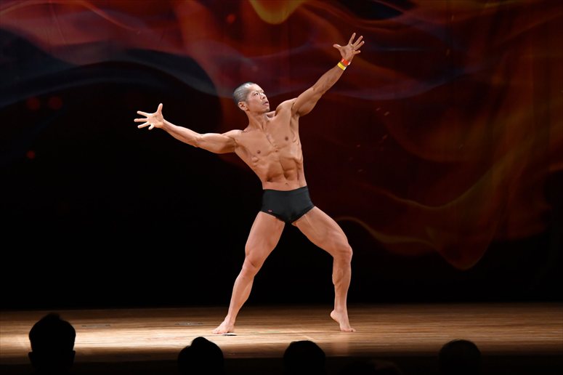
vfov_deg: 6.3
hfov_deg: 9.5
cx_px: 282
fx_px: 3392
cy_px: 188
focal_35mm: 217
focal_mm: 145
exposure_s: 1/400
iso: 3200
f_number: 5.6
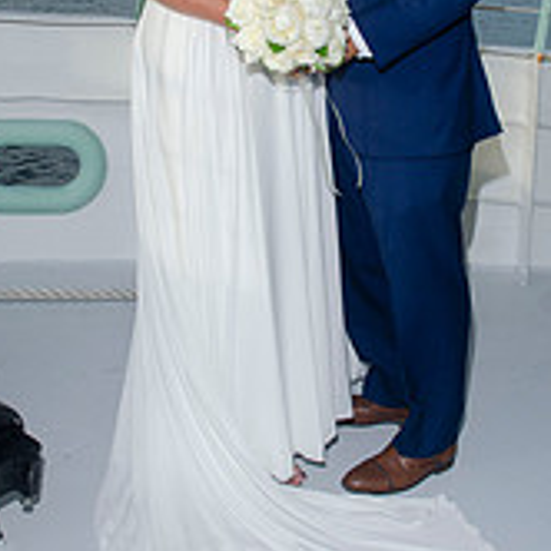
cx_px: 342
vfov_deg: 27.1
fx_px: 1117
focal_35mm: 62
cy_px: 103
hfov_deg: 27.6
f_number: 8
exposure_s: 1/250
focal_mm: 18
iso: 100
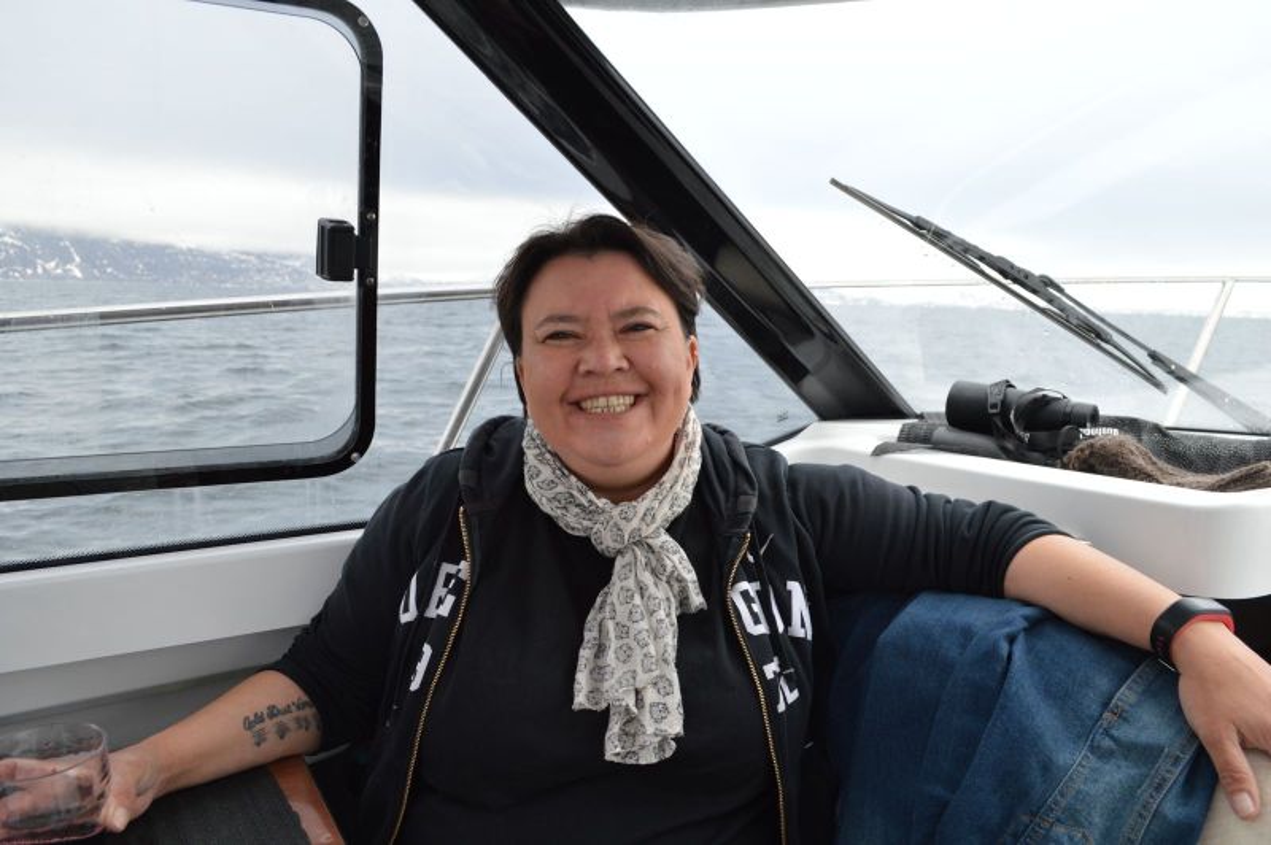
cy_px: 422
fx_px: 952
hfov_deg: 67.4
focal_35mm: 27
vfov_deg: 47.9
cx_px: 636
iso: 280
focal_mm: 18
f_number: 5.6
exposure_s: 1/125
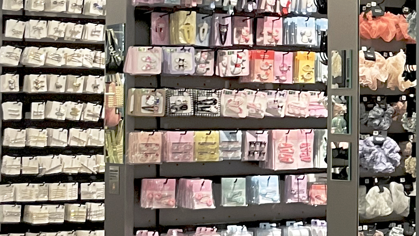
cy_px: 120
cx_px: 599
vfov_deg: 11.0
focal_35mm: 110
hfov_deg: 17.7
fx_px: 1222
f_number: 1.6
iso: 200
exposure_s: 1/60
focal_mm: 4.2
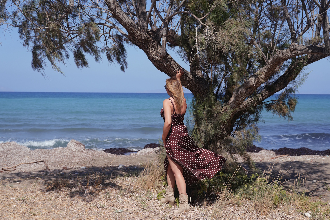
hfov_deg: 40.3
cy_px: 110
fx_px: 449
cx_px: 165
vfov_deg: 27.5
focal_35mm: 49
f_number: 4
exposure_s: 1/640
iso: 50
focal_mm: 49
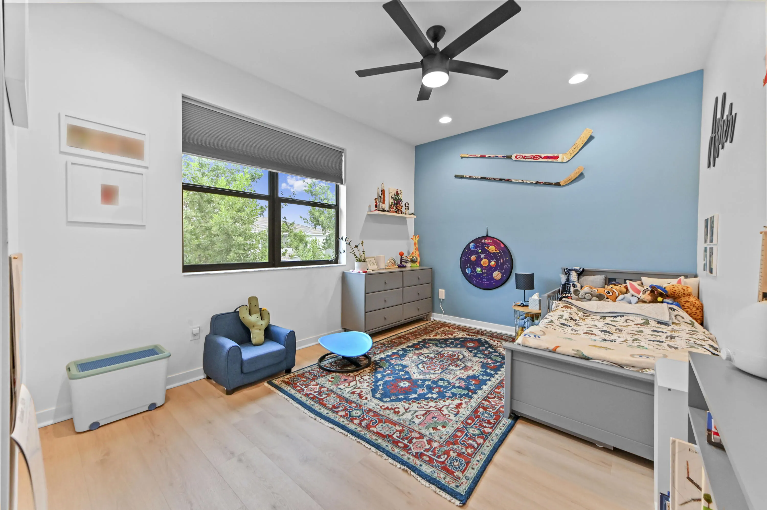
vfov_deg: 81.1
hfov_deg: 104.3
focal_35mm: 14
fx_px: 298
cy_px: 255
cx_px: 384
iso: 1250
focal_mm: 14
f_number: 9
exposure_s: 1/40
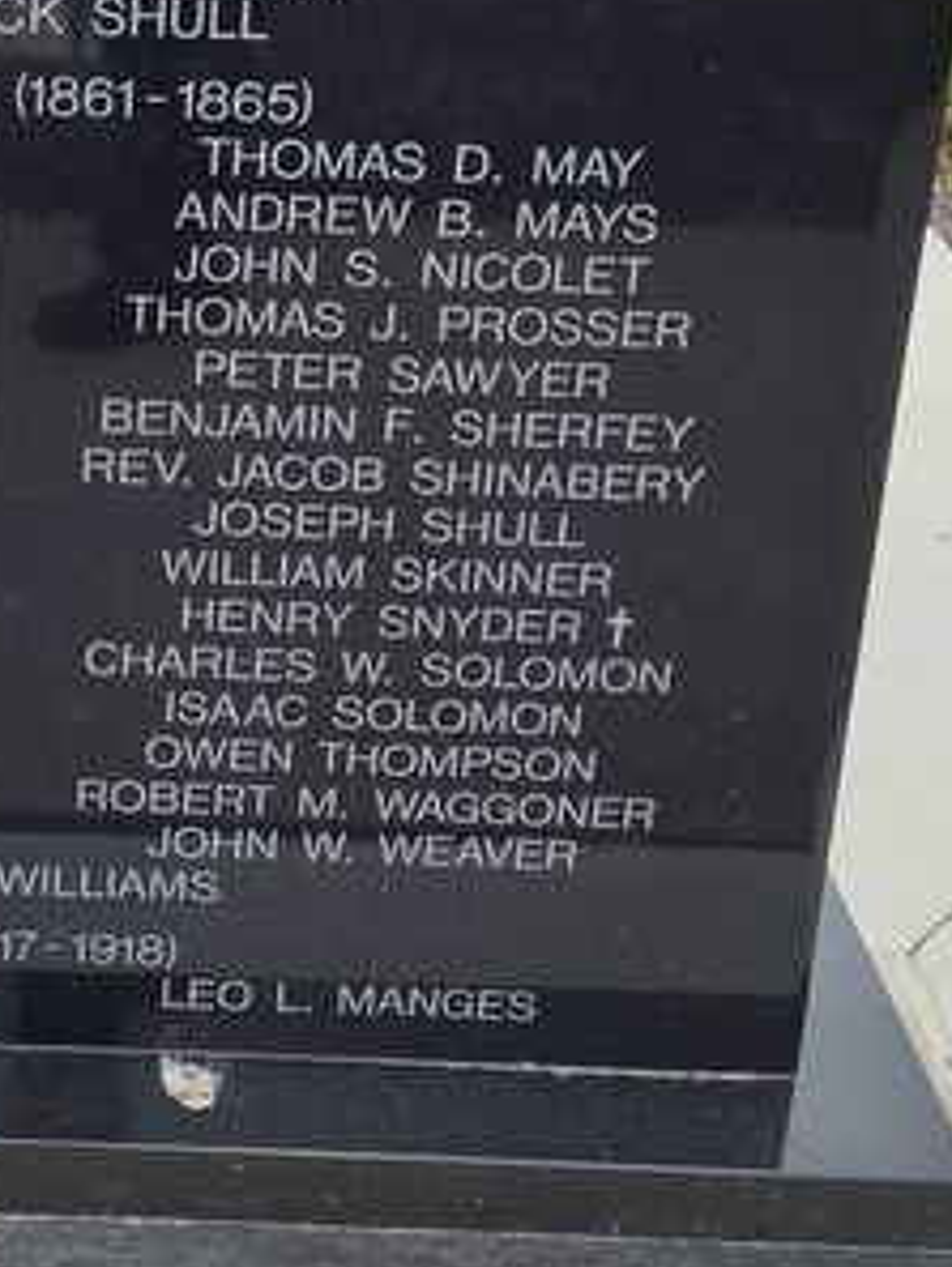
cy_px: 277
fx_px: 2272
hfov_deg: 22.9
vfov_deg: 30.5
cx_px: 55
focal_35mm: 62
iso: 100
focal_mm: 5.56
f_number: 1.8
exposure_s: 1/411
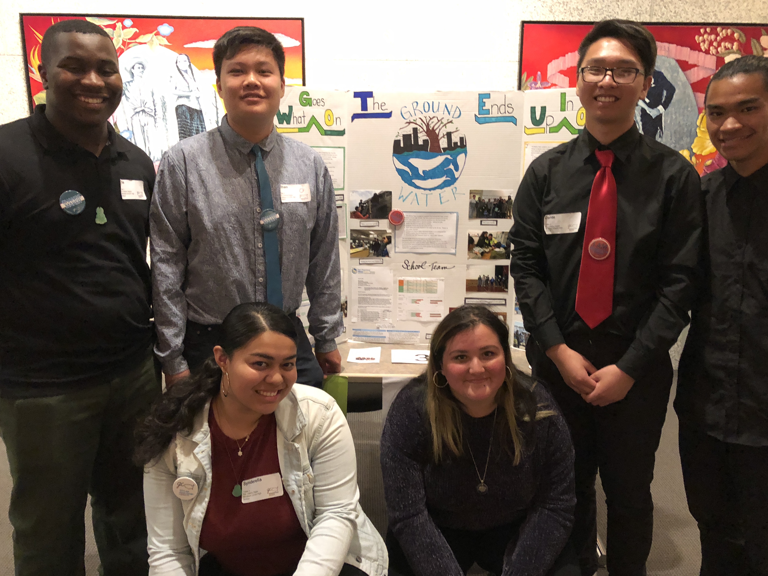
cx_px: 392
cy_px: 283
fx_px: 643
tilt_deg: -13.7
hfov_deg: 61.7
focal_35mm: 29
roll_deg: +0.0
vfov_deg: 48.2
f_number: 1.8
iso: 125
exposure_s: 1/4
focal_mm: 3.99
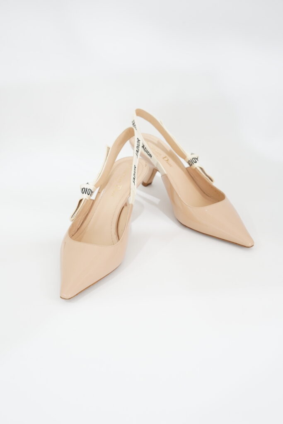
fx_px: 589
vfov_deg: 39.6
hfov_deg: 27.0
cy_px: 212
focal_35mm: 50
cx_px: 142
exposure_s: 1/3
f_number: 6.3
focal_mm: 50
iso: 640
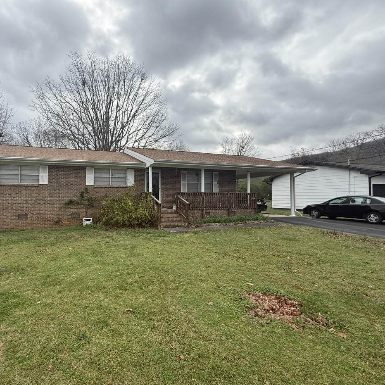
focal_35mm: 17
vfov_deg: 84.0
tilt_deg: +2.5
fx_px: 214
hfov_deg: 81.1
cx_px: 128
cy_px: 194
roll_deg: +1.0
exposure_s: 1/751
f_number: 2.2
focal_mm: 2.22
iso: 50
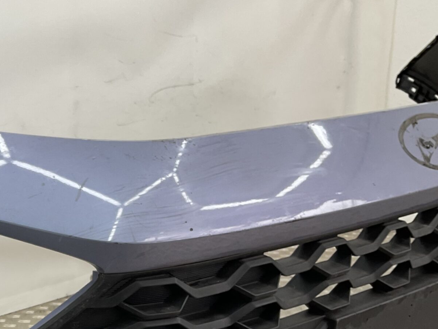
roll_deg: +0.8
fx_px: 785
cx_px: -7
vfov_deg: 22.7
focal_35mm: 62
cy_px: 332
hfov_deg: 29.1
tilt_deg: -22.5
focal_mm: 3
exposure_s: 1/100
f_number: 1.8
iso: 32
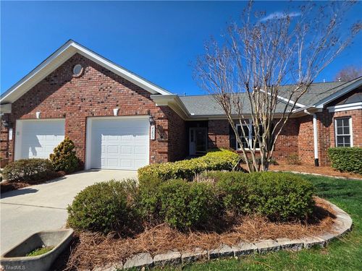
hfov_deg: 106.2
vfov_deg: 89.9
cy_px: 136
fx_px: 136
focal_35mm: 13
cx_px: 181
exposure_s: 1/1951
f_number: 1.9
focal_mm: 2.2
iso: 40
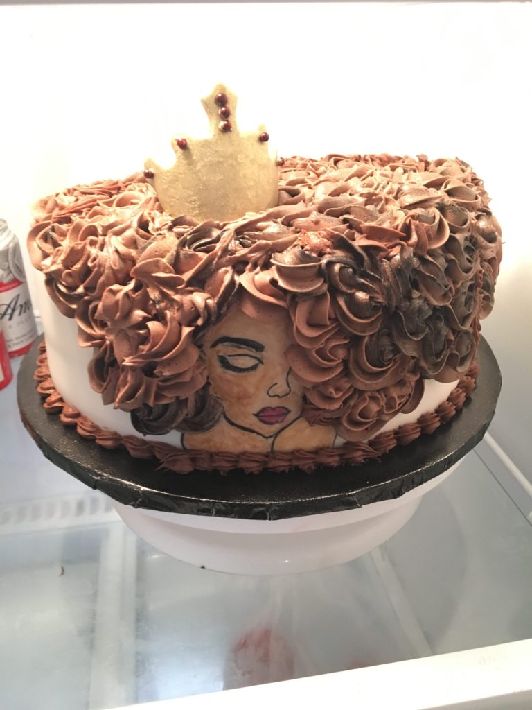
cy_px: 355
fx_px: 594
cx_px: 266
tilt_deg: -28.2
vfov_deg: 61.7
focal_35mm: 29
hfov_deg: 48.2
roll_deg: +0.7
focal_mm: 4.15
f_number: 2.2
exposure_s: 1/24
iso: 200
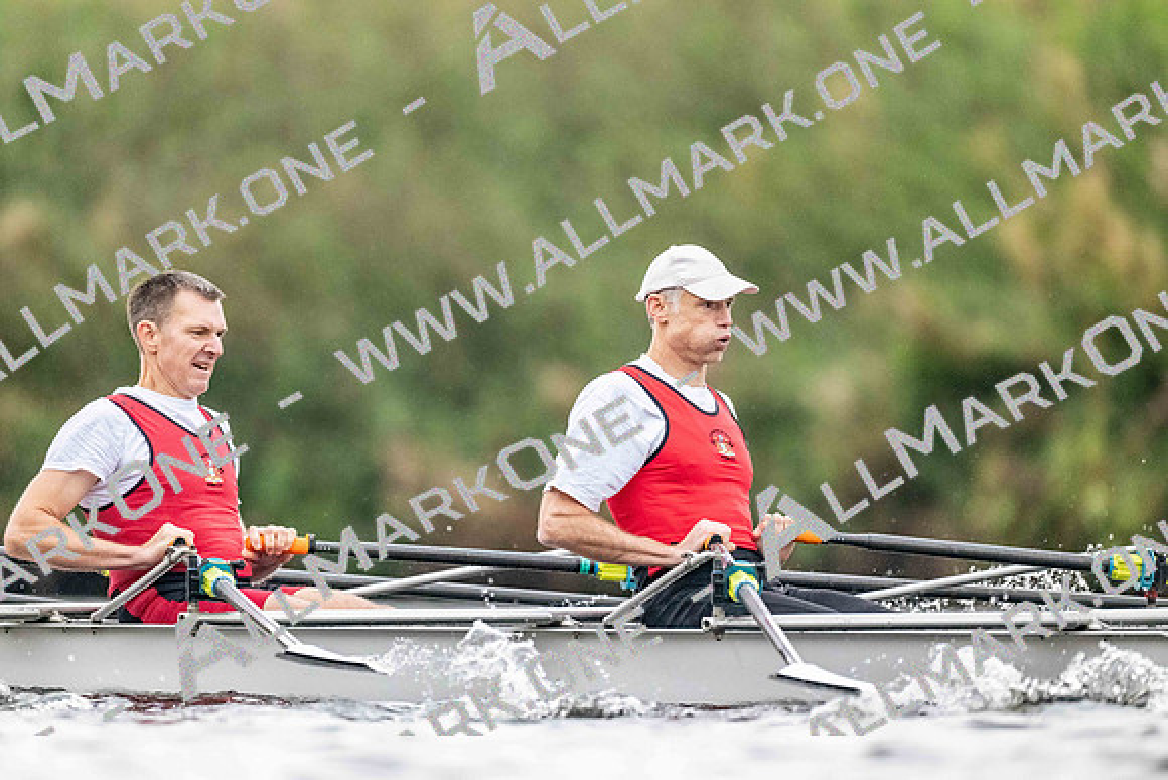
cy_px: 390
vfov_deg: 2.3
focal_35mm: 600
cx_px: 584
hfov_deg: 3.4
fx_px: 19470
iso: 7200
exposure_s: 1/2500
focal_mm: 600
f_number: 4
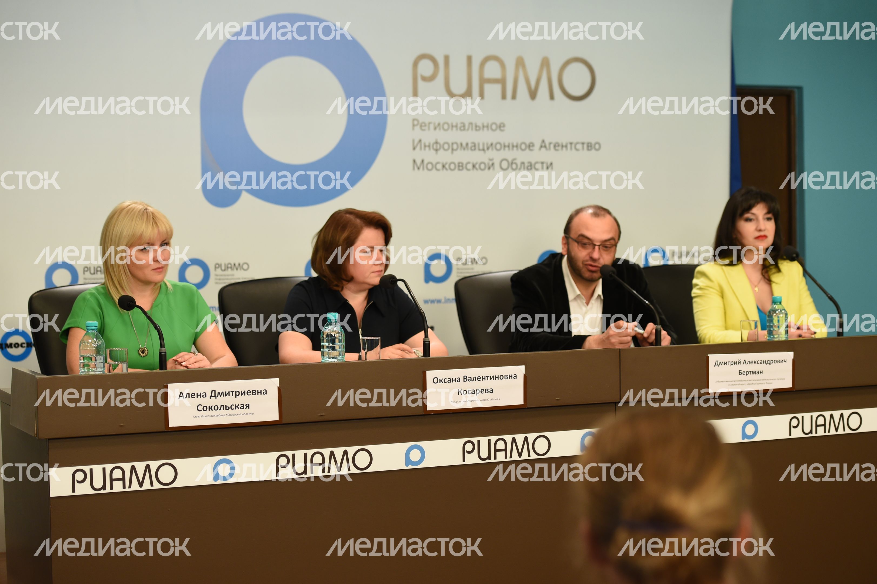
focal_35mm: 70
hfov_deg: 28.9
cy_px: 292
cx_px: 438
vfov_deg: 19.4
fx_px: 1704
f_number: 3.5
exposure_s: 1/160
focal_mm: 70
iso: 1000
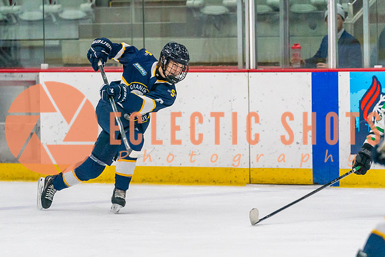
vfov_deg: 4.1
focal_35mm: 339
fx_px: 3625
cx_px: 179
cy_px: 177
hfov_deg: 6.1
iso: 3200
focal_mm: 179
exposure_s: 1/1250
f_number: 2.8
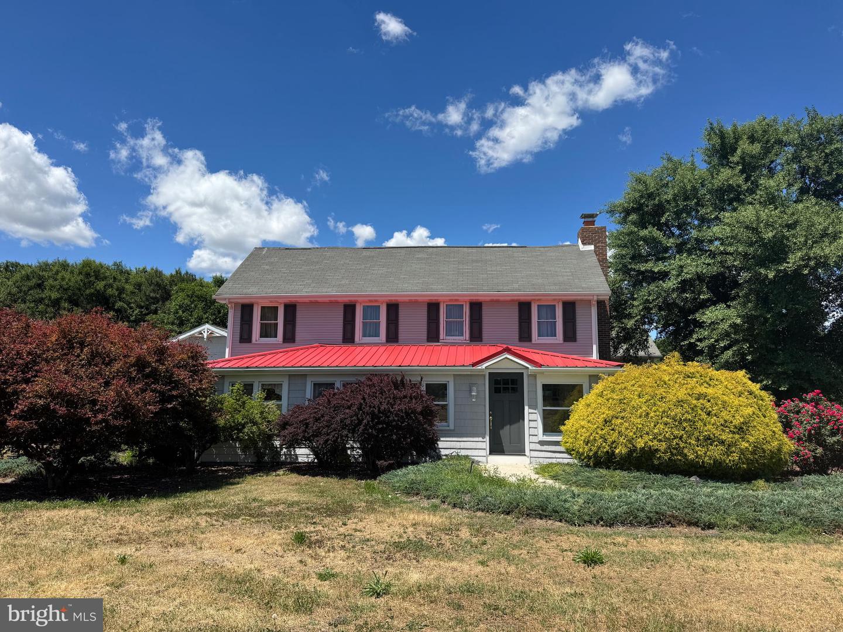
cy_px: 316
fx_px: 584
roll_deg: -0.9
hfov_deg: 71.6
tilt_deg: +7.6
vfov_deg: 56.8
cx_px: 422
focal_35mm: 24
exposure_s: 1/4608
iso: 80
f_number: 1.78
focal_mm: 6.76
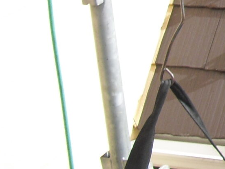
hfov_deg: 10.5
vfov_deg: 8.5
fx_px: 1085
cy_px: -154
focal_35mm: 167
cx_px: 510
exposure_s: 1/125
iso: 100
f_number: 7.8
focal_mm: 6.3
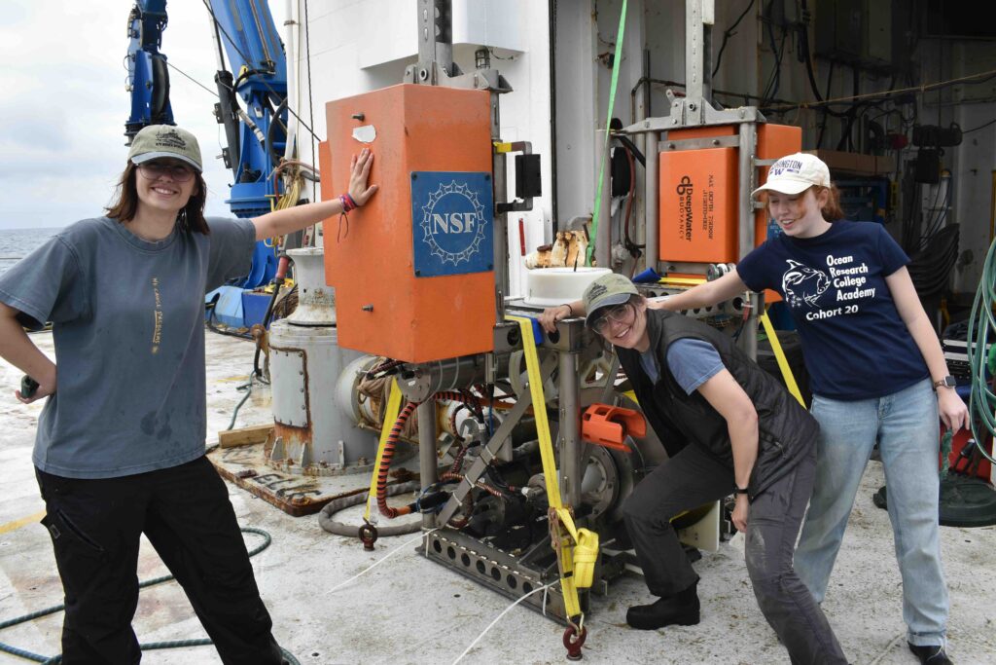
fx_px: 747
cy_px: 332
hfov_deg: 67.4
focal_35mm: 27
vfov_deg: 47.9
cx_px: 498
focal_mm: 18
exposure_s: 1/250
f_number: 8
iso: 100
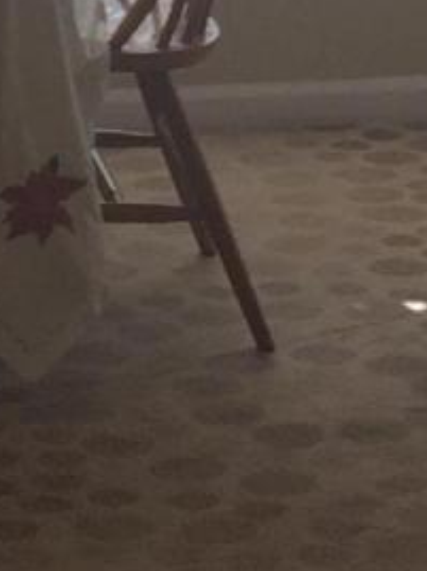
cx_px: 151
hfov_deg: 6.9
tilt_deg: -5.4
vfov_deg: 8.8
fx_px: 3561
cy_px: -442
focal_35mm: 216
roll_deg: +0.3
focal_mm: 4.15
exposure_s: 1/210
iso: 32
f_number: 2.2
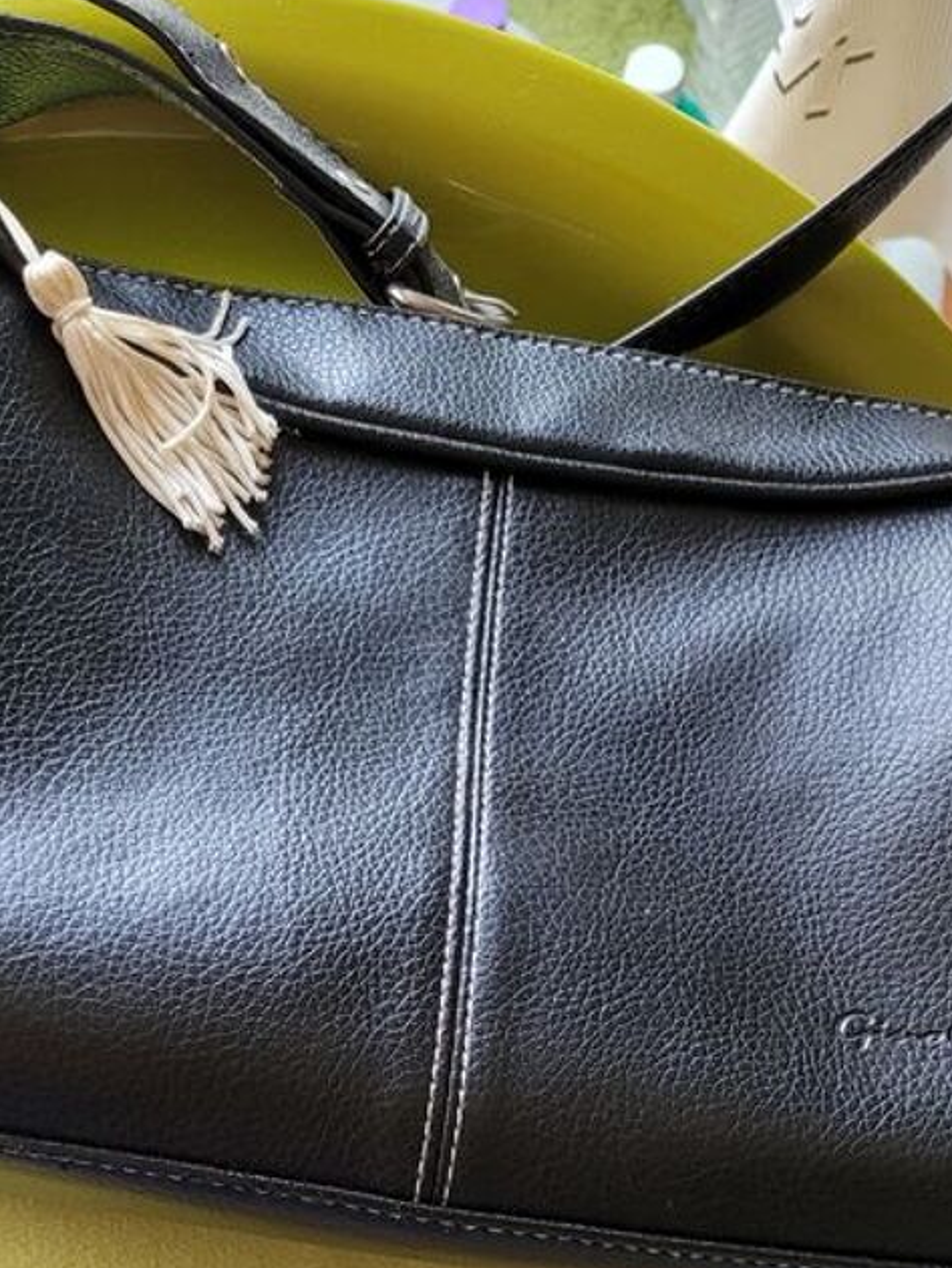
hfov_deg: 26.6
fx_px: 2015
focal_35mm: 55
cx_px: 425
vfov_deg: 33.1
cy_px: 1148
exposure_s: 1/100
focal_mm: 5.4
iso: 200
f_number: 1.8
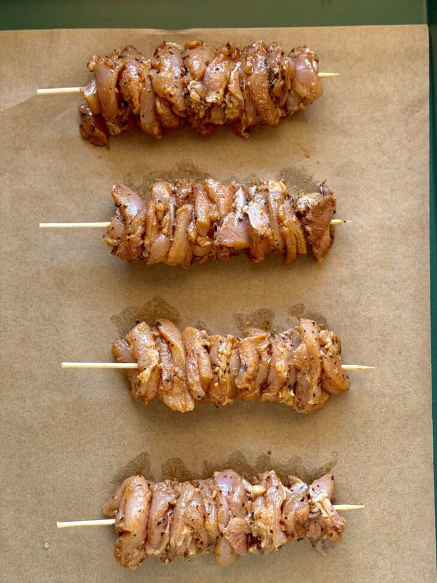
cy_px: 292
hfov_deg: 30.3
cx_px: 218
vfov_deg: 39.7
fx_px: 808
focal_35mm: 48
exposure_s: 1/60
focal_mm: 6.8
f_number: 1.8
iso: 125
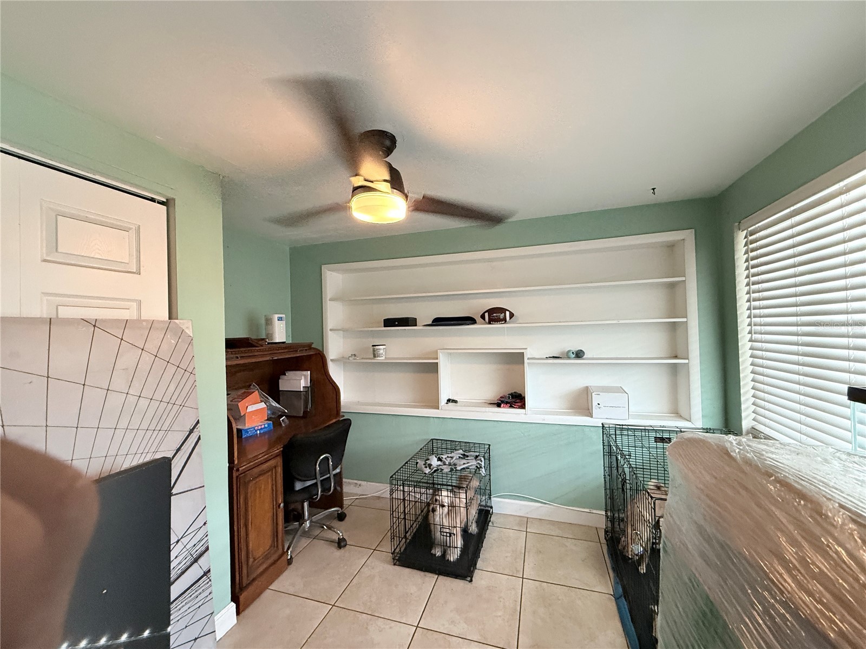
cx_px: 433
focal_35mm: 14
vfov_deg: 85.7
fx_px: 350
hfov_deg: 102.1
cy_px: 324
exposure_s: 1/60
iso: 500
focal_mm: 2.22
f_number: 2.2
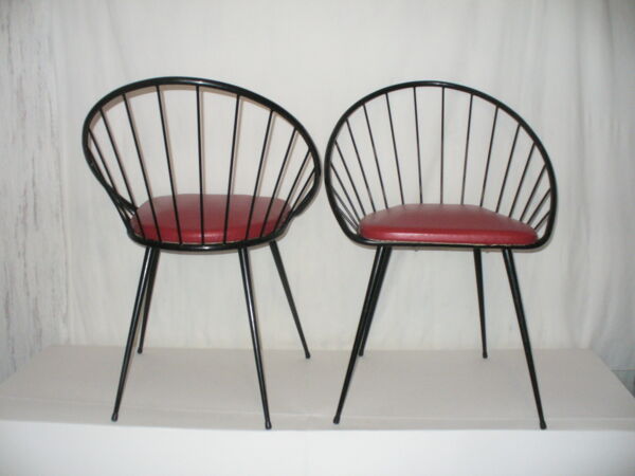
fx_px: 679
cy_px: 238
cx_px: 318
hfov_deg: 50.1
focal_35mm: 37
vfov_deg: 38.7
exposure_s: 1/30
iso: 320
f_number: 2.8
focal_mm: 6.1
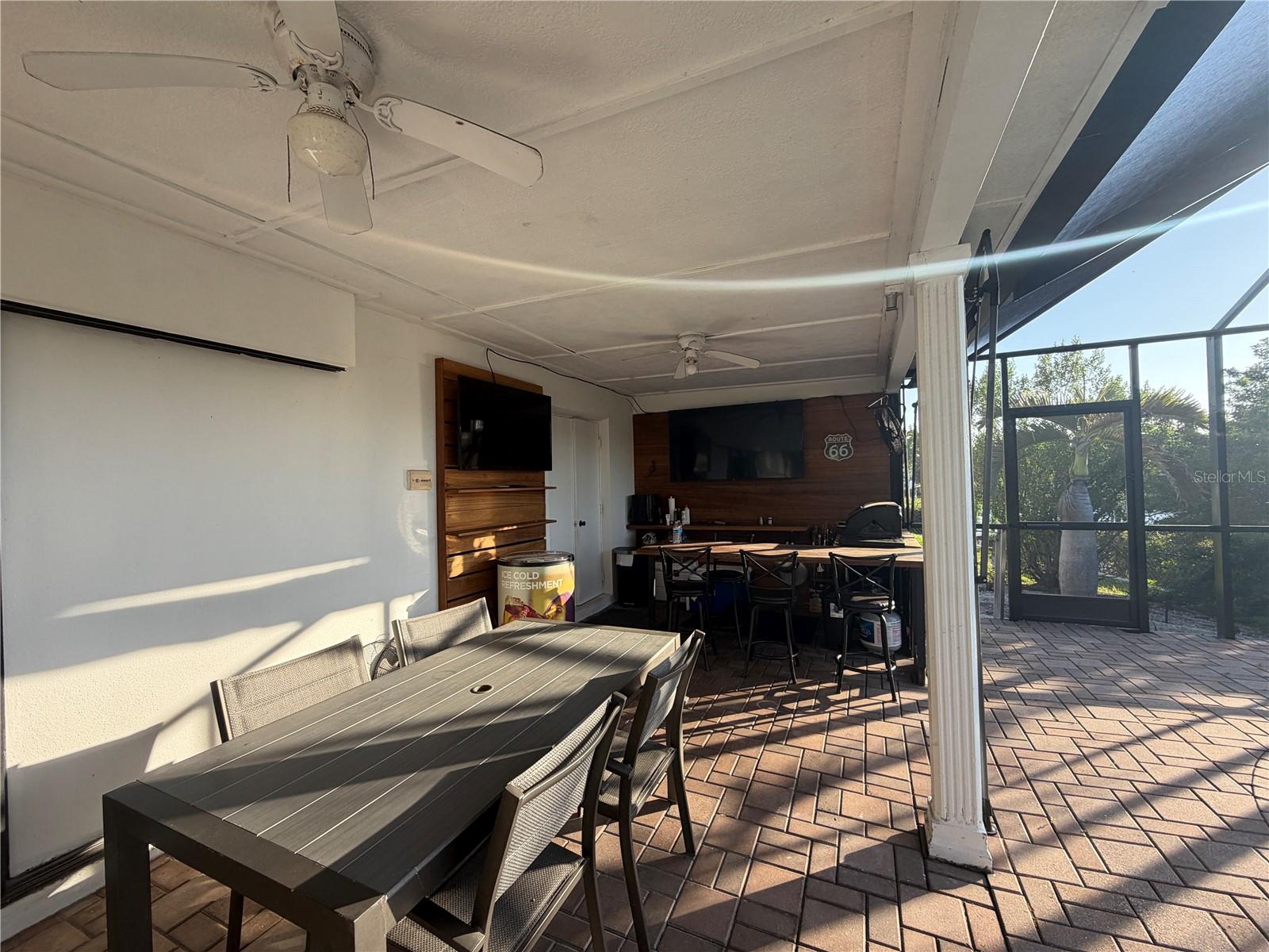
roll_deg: +1.3
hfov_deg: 102.1
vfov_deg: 85.7
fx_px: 513
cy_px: 476
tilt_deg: +0.7
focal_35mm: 14
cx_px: 634
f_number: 2.2
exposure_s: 1/181
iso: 50
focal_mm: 2.22
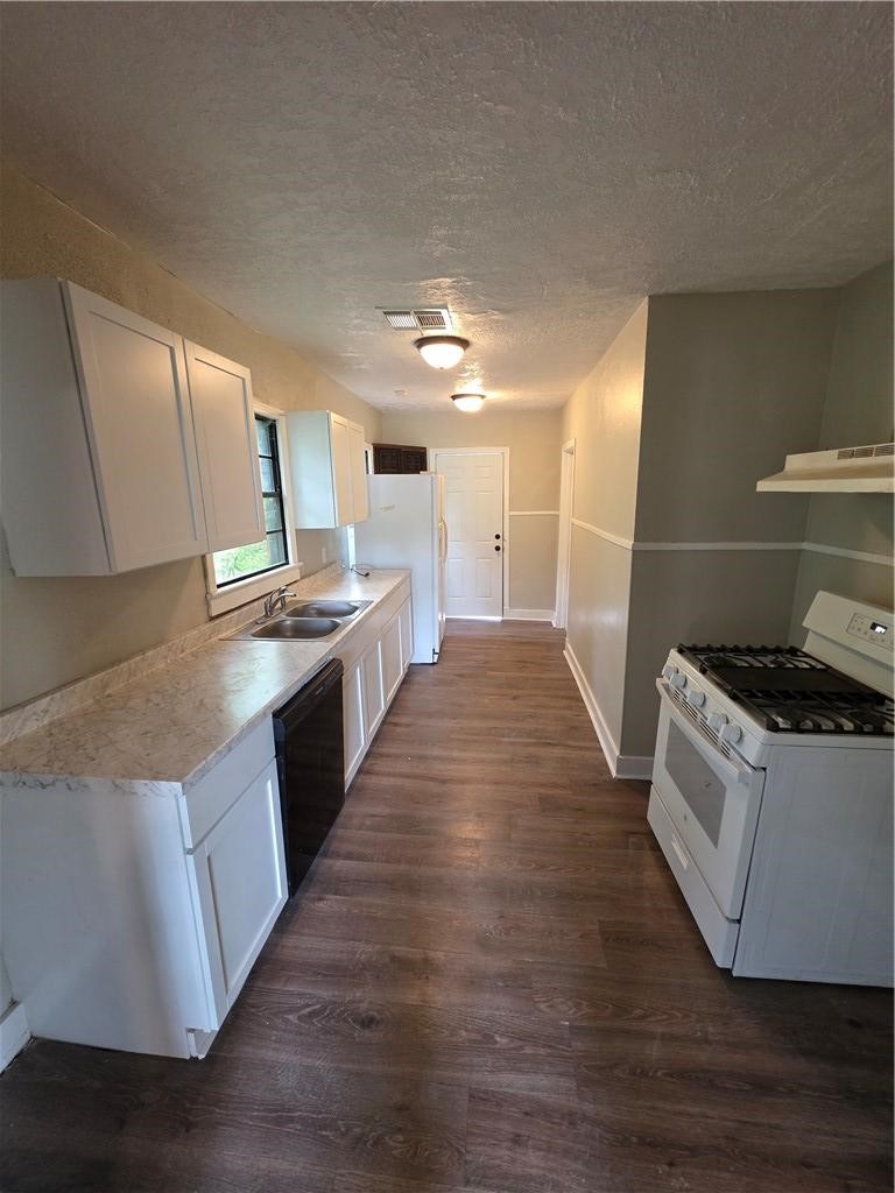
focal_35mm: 13
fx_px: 448
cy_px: 596
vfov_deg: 106.2
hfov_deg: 89.9
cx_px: 448
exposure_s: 1/60
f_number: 1.9
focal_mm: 2.2
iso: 500
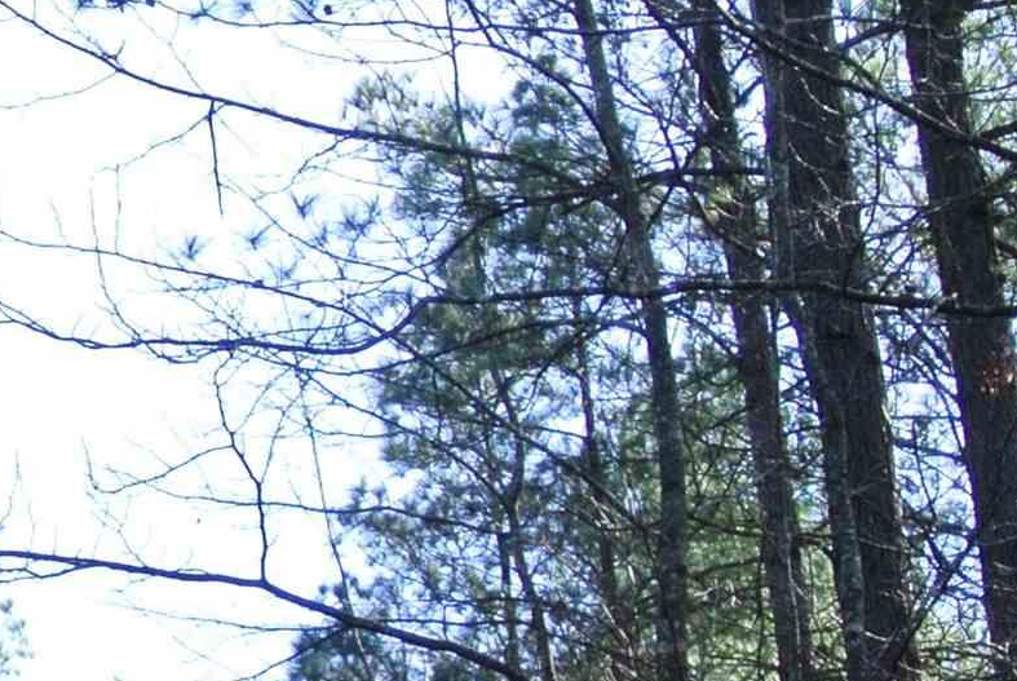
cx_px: -960
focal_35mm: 164
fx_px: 4639
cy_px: 1005
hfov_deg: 11.4
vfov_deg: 8.2
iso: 100
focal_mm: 15.7
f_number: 4.2
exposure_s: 1/320
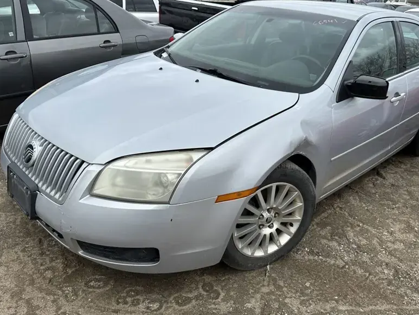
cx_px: 226
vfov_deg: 46.8
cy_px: 154
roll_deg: -2.1
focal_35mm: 30
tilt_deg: -16.4
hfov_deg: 59.9
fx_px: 363
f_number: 1.78
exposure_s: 1/3155
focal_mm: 6.86
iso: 80
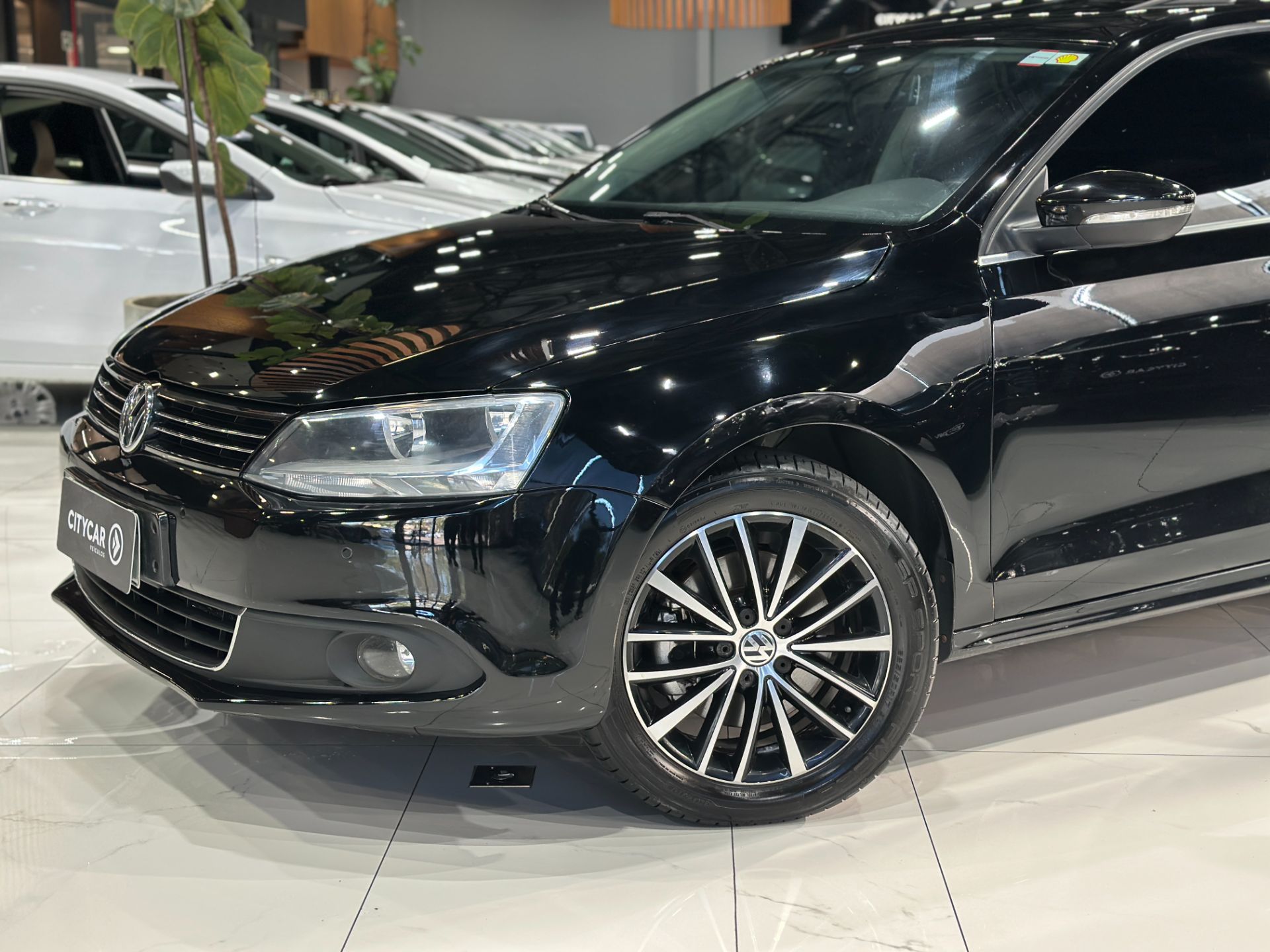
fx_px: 1761
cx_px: 635
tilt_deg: -11.1
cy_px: 476
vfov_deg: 30.3
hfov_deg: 39.7
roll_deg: -0.2
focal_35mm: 48
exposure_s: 1/60
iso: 160
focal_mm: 6.86
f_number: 1.78
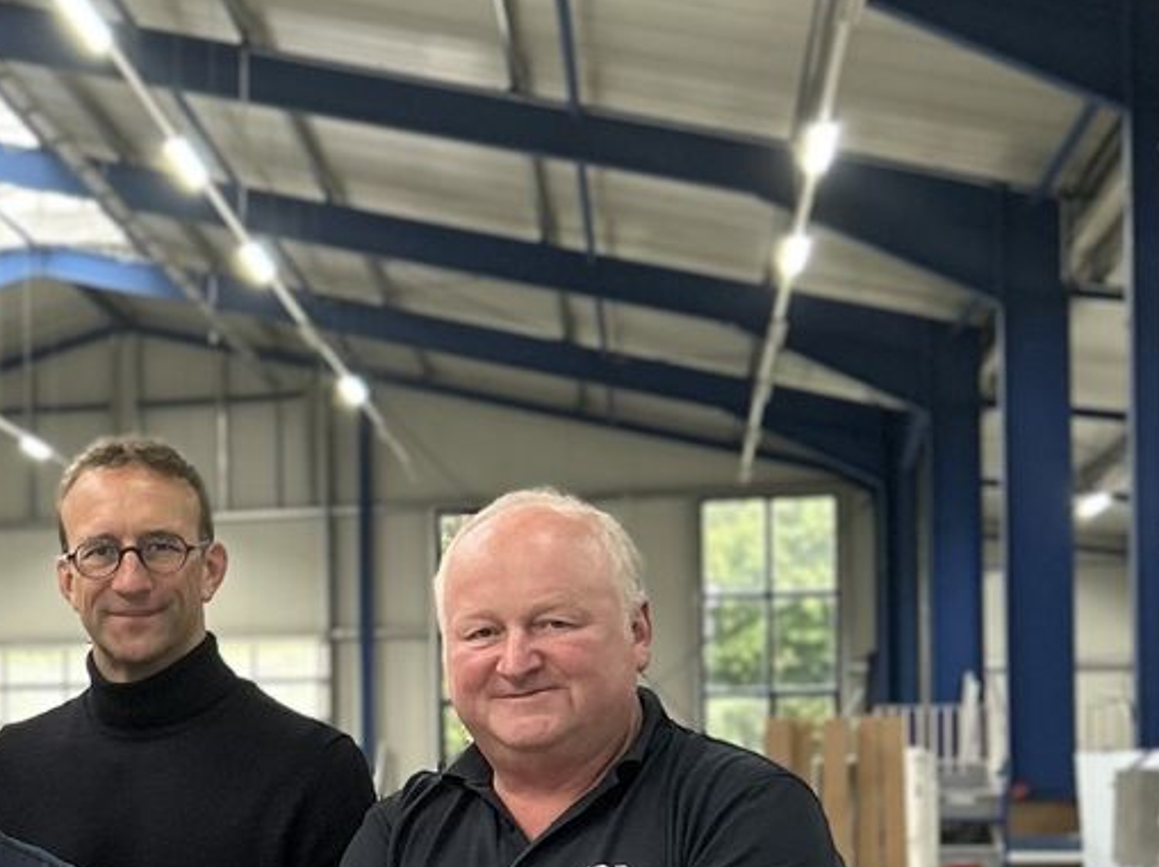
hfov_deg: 25.0
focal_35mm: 69
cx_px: -280
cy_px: 1031
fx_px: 2309
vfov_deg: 20.0
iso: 125
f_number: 1.5
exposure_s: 1/83
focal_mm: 5.7
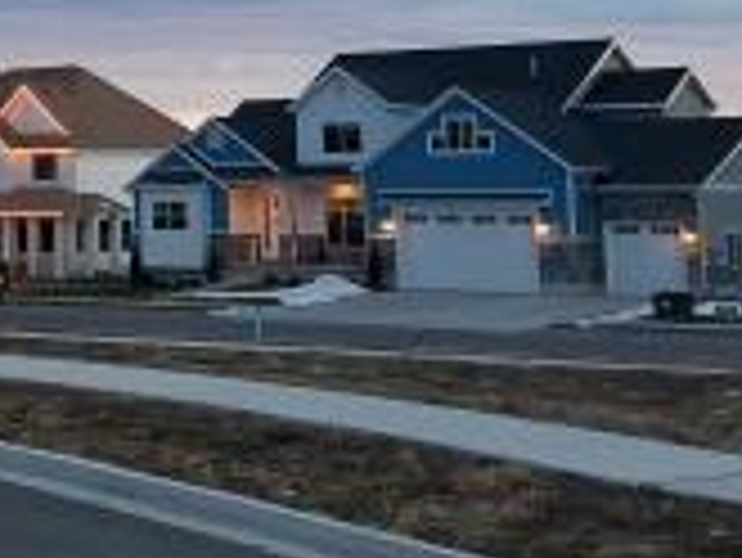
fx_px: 2167
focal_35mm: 101
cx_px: -45
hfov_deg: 18.8
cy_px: -54
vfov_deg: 14.3
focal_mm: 4.2
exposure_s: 1/40
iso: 160
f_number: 1.7
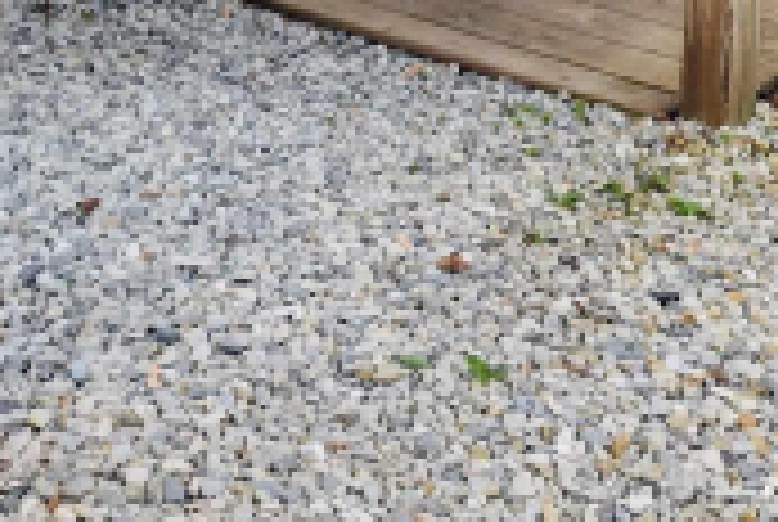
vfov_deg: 13.4
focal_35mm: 92
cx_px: 259
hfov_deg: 22.0
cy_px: -410
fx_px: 1992
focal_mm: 6.4
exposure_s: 1/180
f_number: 1.8
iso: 20
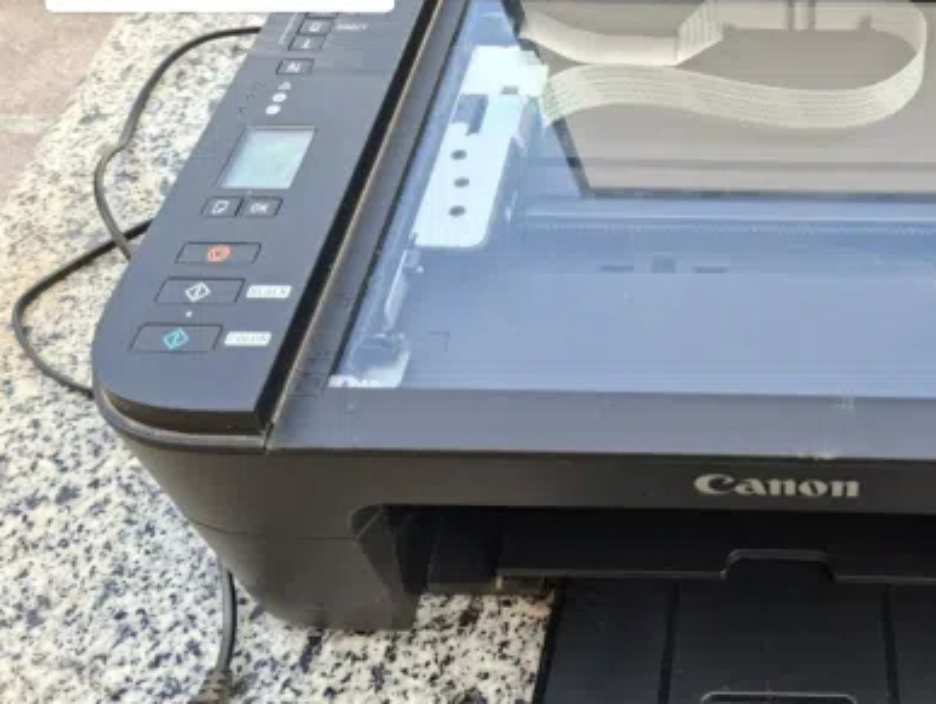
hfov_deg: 46.2
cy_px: 360
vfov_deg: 37.8
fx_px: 1028
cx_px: 759
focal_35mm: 38
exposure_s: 1/271
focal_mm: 5.54
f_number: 1.8
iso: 50
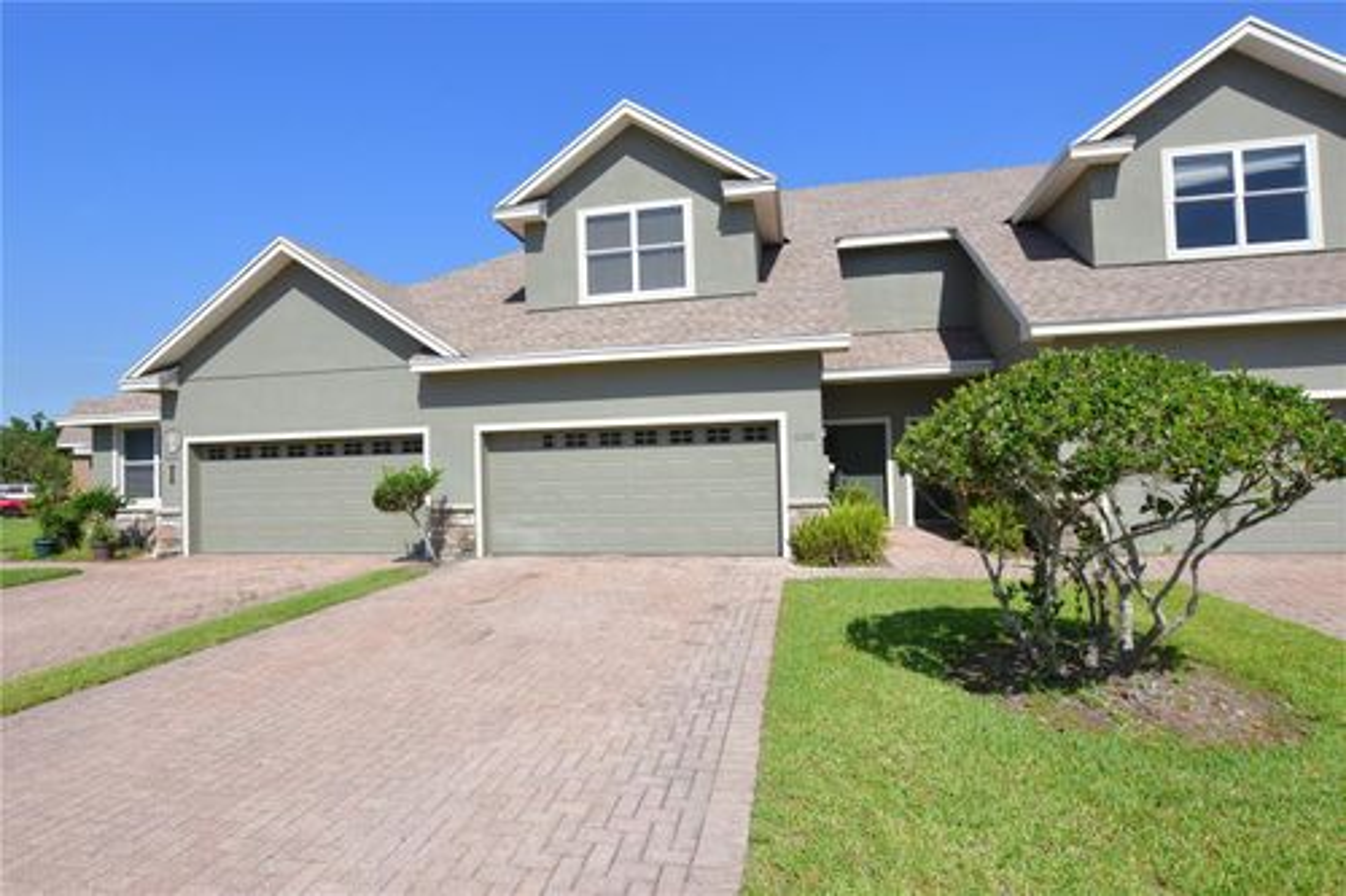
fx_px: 635
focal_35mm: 17
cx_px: 673
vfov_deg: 70.4
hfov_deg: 93.3
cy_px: 448
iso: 100
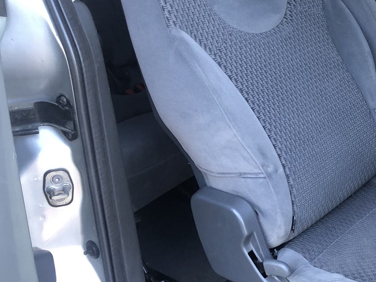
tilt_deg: -23.5
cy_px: 119
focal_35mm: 66
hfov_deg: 27.5
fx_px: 717
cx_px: 387
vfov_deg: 22.2
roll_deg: +2.1
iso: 40
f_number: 1.8
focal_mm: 3.99
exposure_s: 1/25
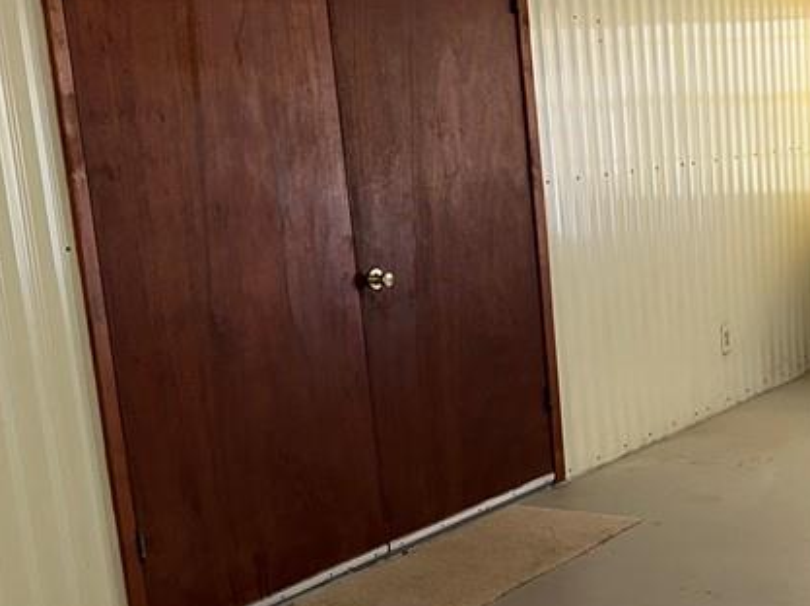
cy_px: 355
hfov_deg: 30.8
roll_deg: +2.3
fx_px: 1379
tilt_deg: -11.2
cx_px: 773
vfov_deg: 24.7
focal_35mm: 59
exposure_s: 1/33
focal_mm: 6.86
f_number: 1.78
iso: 80
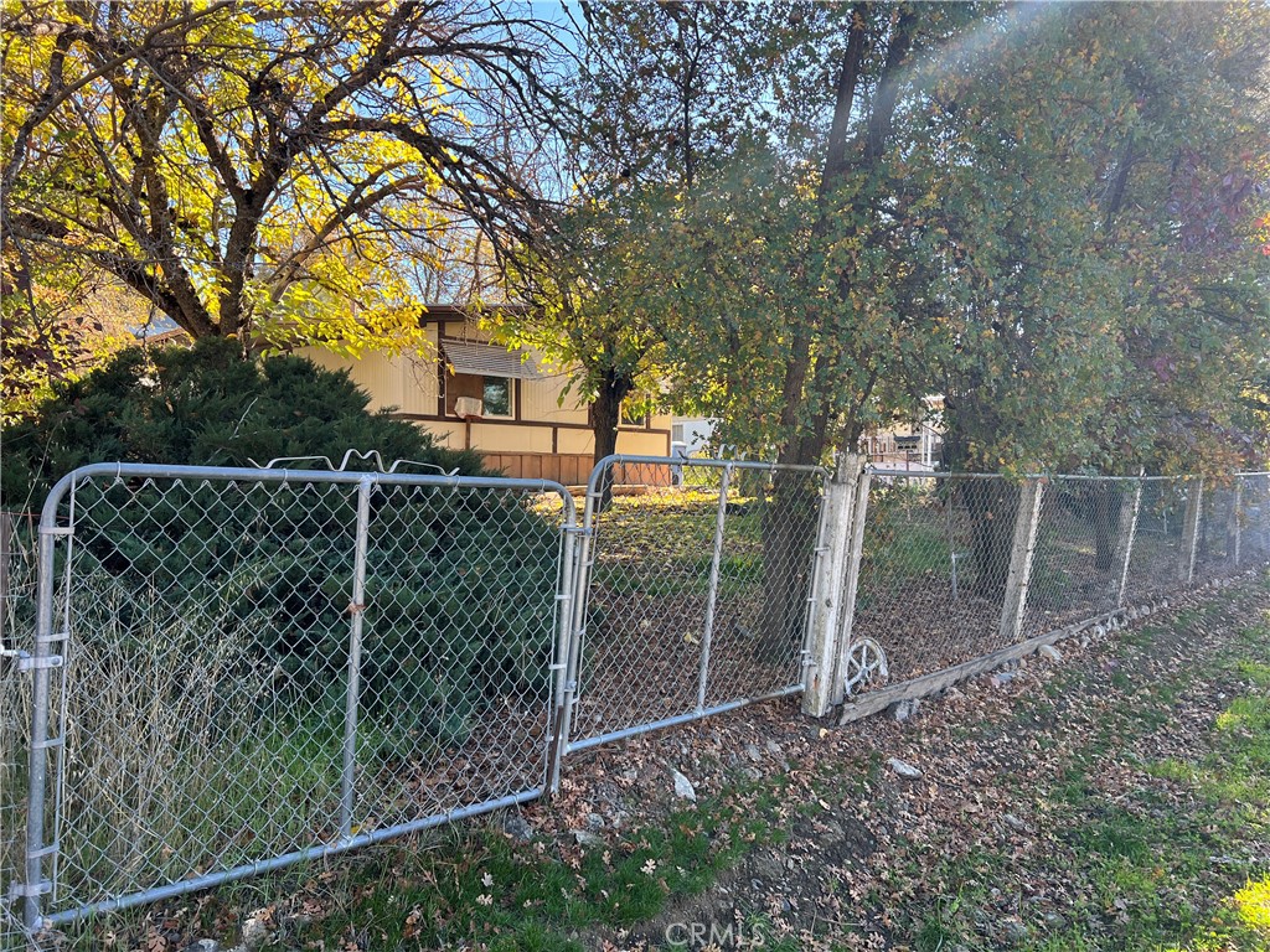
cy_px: 476
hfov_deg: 67.3
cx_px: 635
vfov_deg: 53.1
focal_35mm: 26
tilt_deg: -0.1
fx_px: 954
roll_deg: +0.2
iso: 50
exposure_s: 1/377
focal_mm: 5.7
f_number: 1.5
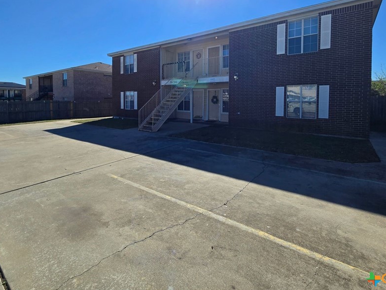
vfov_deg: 73.3
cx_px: 185
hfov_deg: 91.0
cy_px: 107
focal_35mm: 17
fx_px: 190
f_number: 2.2
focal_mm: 2.2
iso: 50
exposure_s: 1/2961
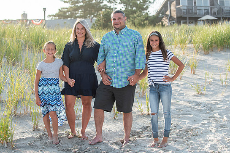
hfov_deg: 25.0
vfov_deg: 16.9
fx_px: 518
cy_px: 67
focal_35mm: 81
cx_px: 114
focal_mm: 70
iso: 250
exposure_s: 1/1250
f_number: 4
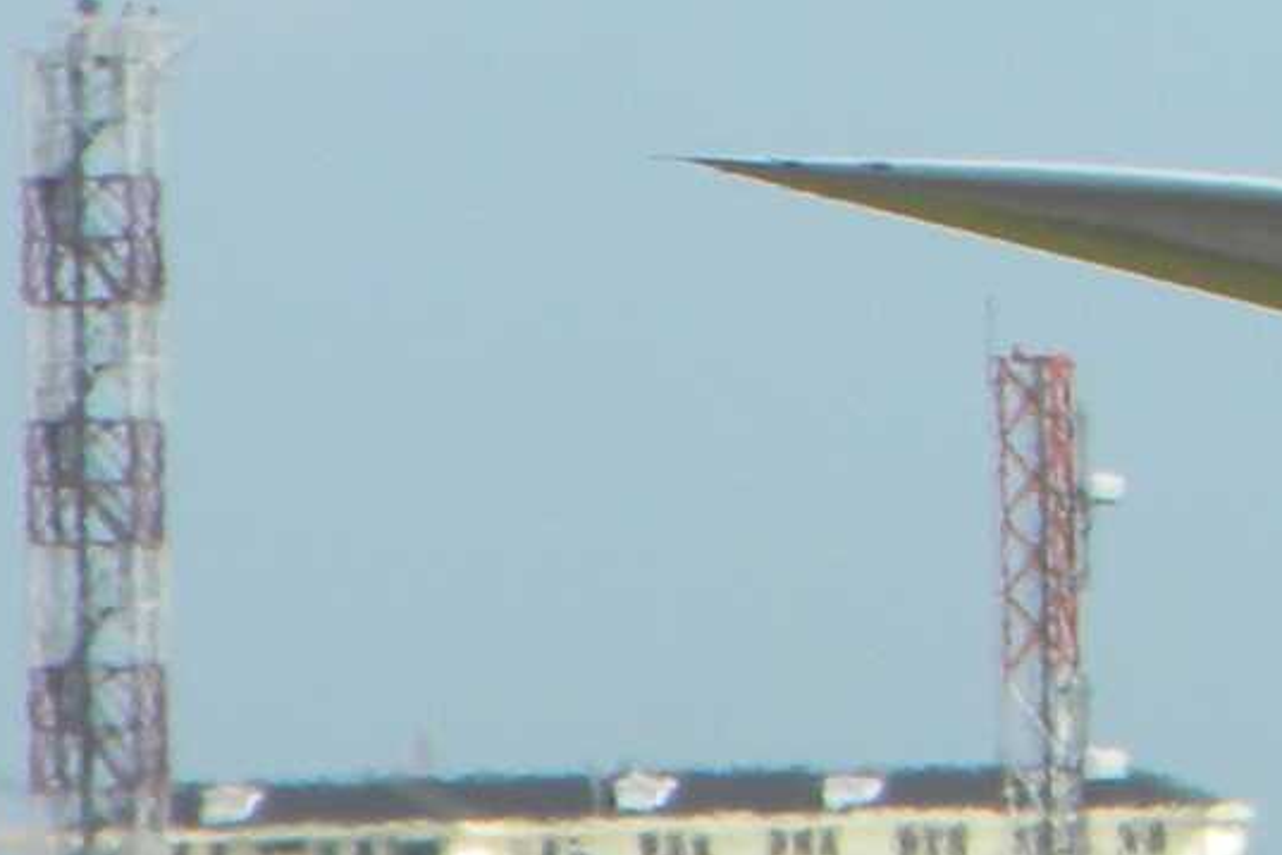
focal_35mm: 1139
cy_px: -428
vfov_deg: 1.2
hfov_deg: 1.8
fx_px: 40558
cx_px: 2614
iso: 80
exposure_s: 1/500
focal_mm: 41
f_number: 5.4
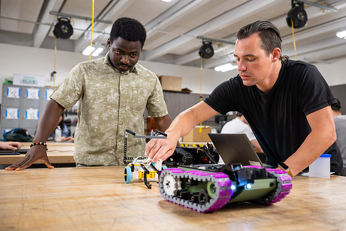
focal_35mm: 35
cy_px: 107
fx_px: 340
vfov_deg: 37.5
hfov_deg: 53.9
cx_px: 181
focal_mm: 33
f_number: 4
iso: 2500
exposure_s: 1/250
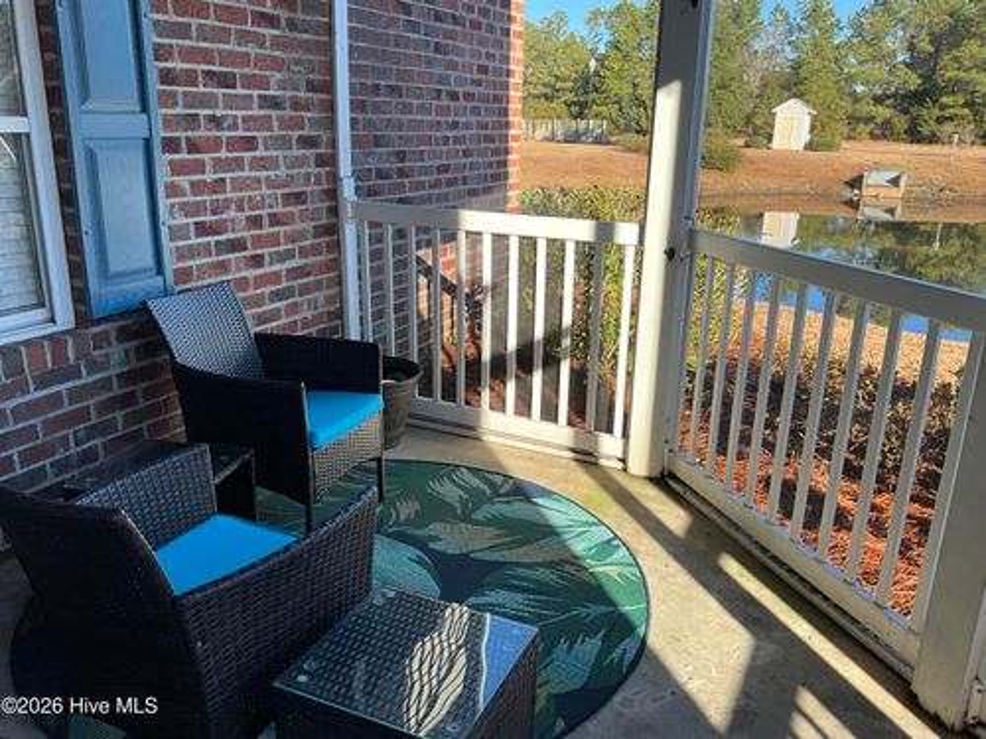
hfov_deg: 61.7
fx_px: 826
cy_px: 370
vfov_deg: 48.2
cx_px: 493
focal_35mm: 29
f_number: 1.8
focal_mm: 3
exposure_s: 1/231
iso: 25
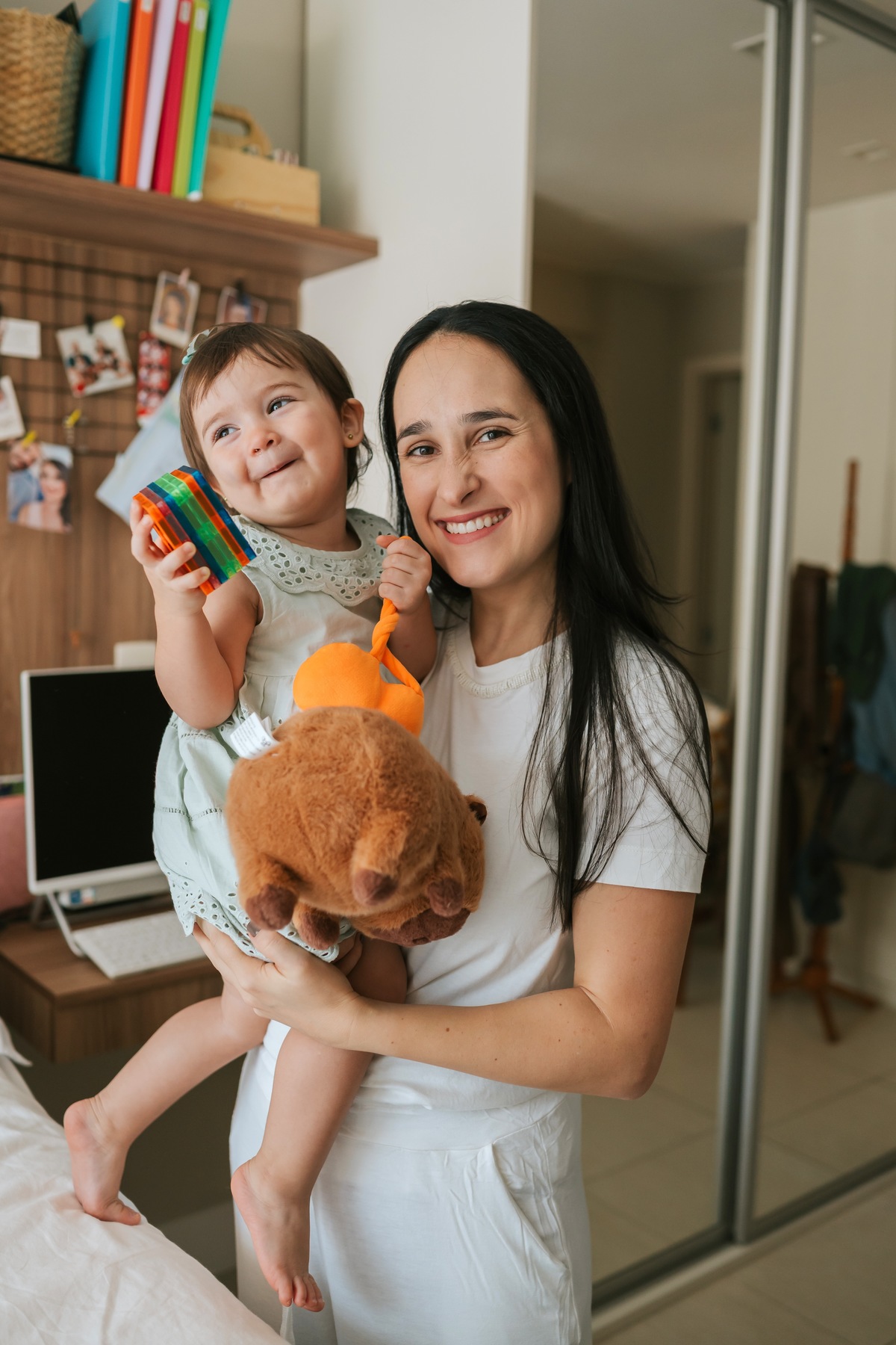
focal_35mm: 35
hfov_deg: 37.9
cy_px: 672
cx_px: 448
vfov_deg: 54.4
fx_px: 1307
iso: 1000
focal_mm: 35
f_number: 2.5
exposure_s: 1/200
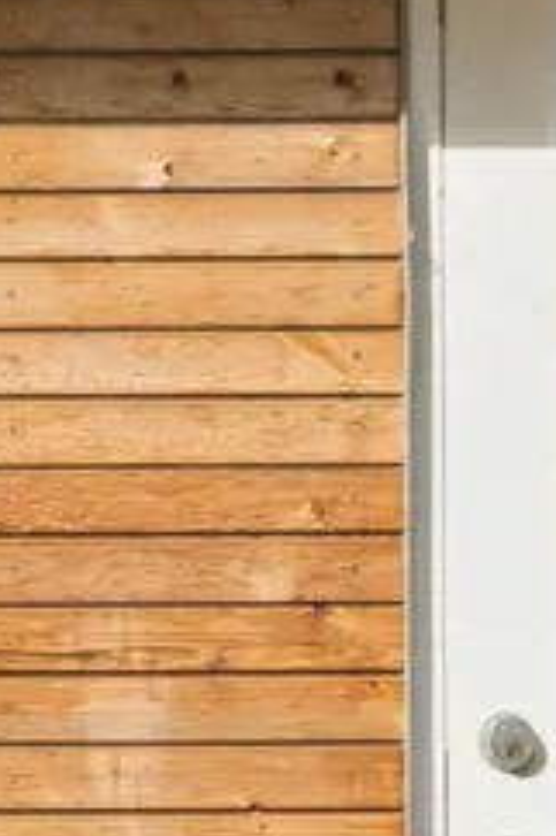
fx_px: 5892
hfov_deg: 5.0
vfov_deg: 8.0
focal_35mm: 254
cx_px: -1347
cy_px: 950
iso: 800
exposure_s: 1/1250
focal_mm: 32
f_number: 8
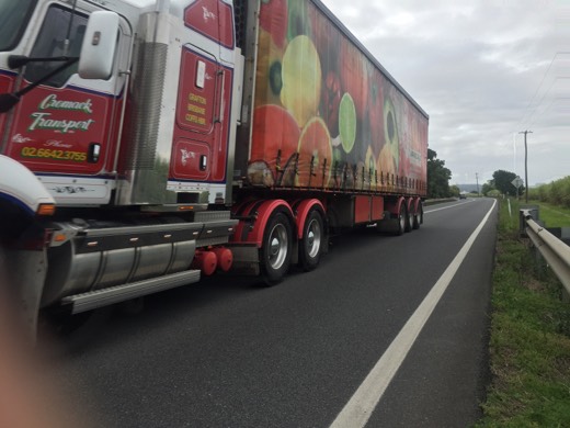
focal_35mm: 29
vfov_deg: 48.2
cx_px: 285
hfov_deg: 61.7
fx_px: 478
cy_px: 214
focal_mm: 4.15
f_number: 2.2
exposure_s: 1/1130
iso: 32
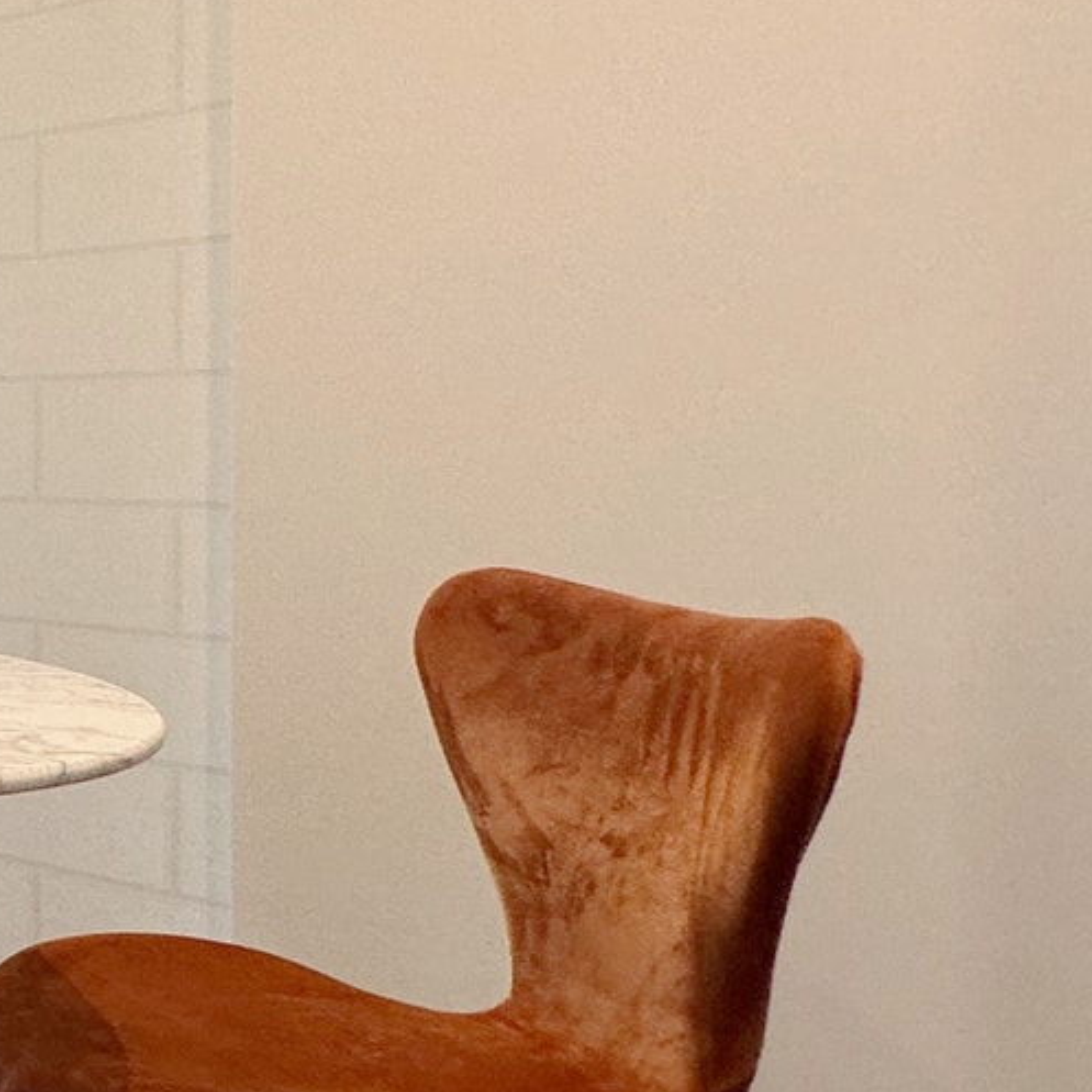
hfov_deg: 20.0
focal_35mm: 51
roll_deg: +1.1
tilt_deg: +0.5
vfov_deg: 33.3
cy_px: 461
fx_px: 1820
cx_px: -1017
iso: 100
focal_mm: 2.22
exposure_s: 1/100
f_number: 2.2
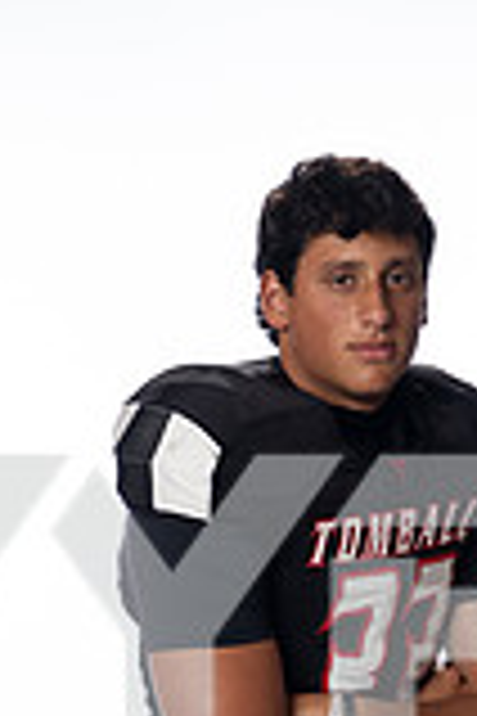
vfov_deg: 16.3
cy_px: 914
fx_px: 2365
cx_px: 288
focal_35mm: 119
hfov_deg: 11.5
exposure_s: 1/250
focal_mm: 42
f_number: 4
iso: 400
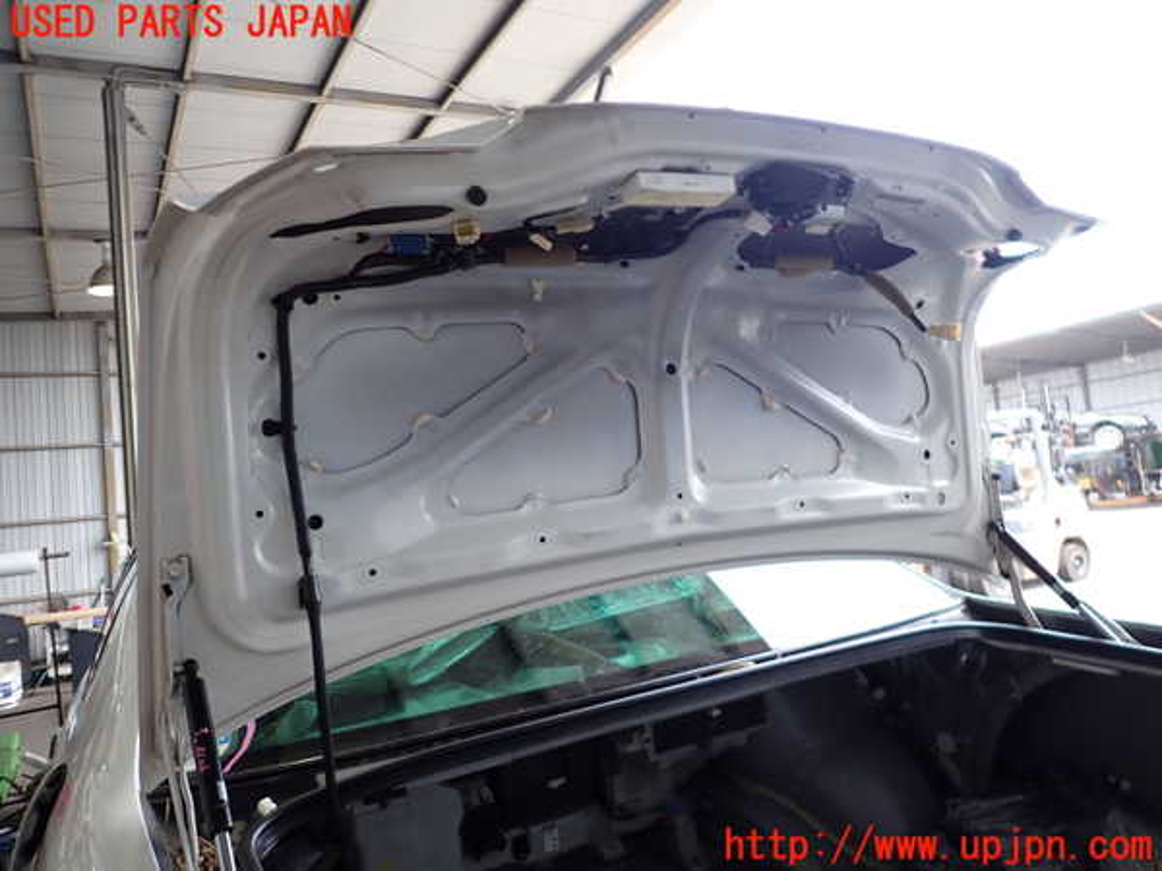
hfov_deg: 69.4
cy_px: 436
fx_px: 839
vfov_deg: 54.9
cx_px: 581
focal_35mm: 25
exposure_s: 1/125
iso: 100
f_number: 2
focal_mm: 4.5
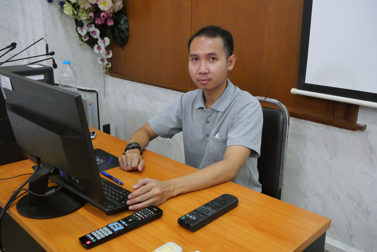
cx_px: 188
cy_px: 126
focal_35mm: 35
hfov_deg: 54.4
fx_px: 367
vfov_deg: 37.9
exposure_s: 1/125
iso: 6400
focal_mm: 17
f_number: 5.6
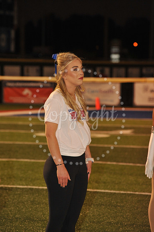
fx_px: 1285
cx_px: 77
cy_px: 116
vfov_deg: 10.3
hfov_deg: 6.9
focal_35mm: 200
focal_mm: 200
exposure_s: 1/160
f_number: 7.1
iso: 2000
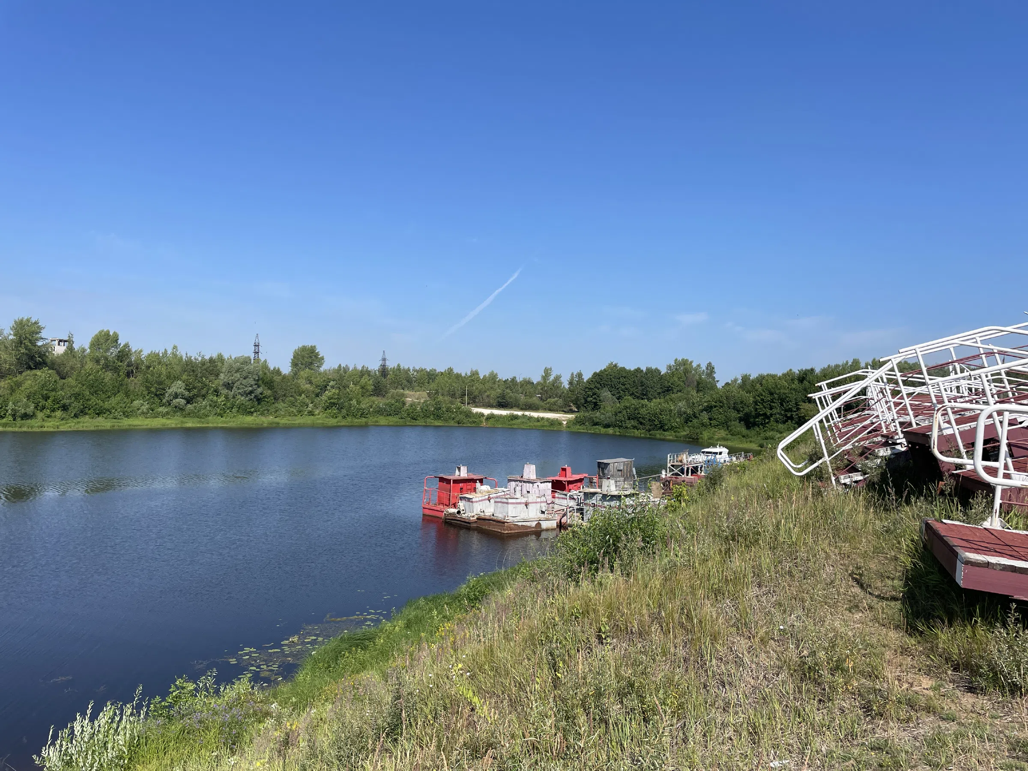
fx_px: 772
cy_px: 386
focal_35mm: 26
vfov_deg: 53.1
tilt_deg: +1.6
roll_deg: -2.1
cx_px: 514
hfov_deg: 67.3
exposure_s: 1/3861
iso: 32
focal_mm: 4.2
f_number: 1.6
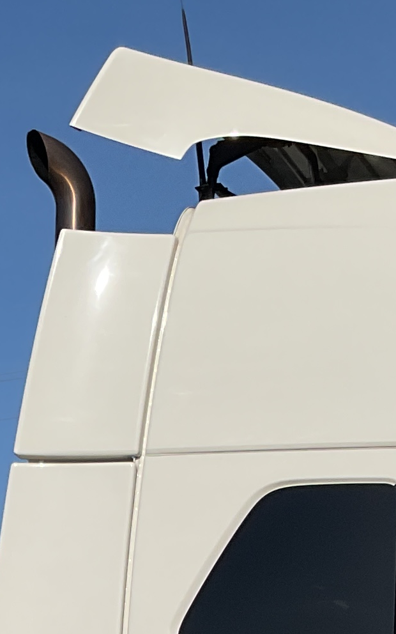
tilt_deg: +2.0
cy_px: 827
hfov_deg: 10.4
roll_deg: +0.5
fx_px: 2158
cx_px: 36
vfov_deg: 15.8
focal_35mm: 125
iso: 16
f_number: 1.8
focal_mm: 3
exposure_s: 1/4785
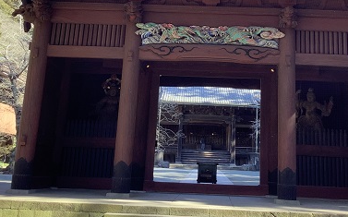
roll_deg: -2.1
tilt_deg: +14.6
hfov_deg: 35.6
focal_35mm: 57
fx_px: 540
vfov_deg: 22.1
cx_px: 210
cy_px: 18
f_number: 2.4
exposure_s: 1/120
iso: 40
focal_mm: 3.3
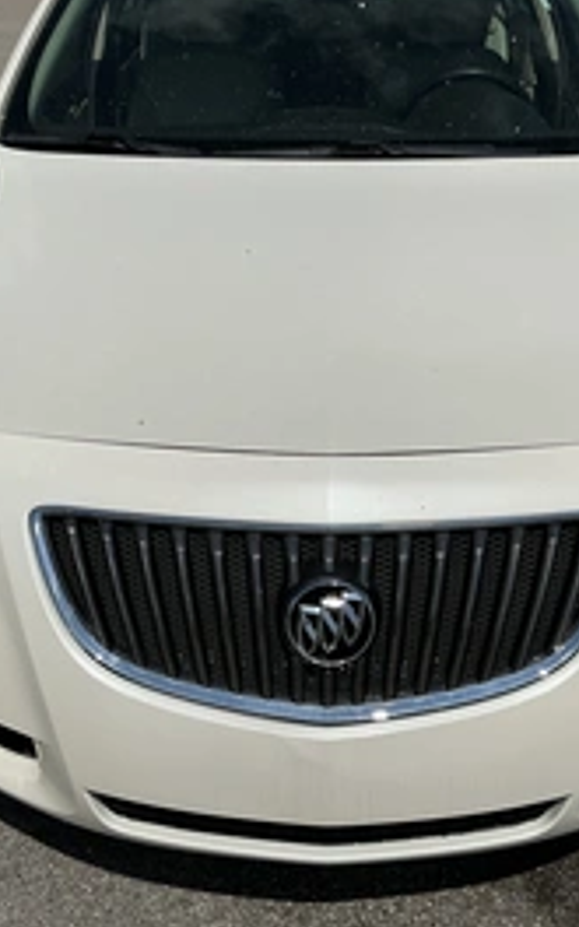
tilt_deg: -26.0
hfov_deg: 28.6
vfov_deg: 44.3
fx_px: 1136
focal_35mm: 45
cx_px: 298
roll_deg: -0.6
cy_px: 502
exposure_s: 1/7407
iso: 25
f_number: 1.8
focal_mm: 3
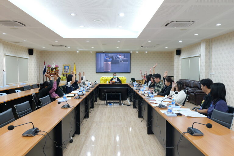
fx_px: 188
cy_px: 78
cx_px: 117
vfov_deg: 45.0
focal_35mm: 29
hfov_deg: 63.7
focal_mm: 29
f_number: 8
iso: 2500
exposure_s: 1/30
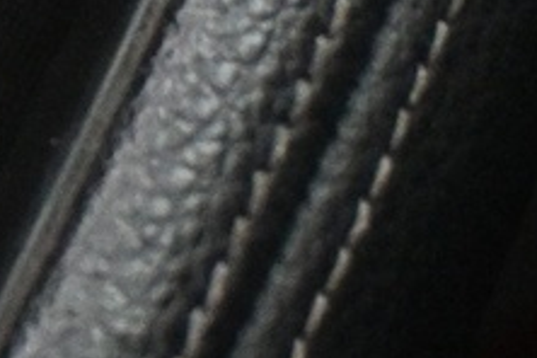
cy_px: -455
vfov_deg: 5.9
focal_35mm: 224
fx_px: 3348
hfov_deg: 7.5
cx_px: -1328
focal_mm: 20.5
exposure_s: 1/10
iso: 4000
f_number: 3.8
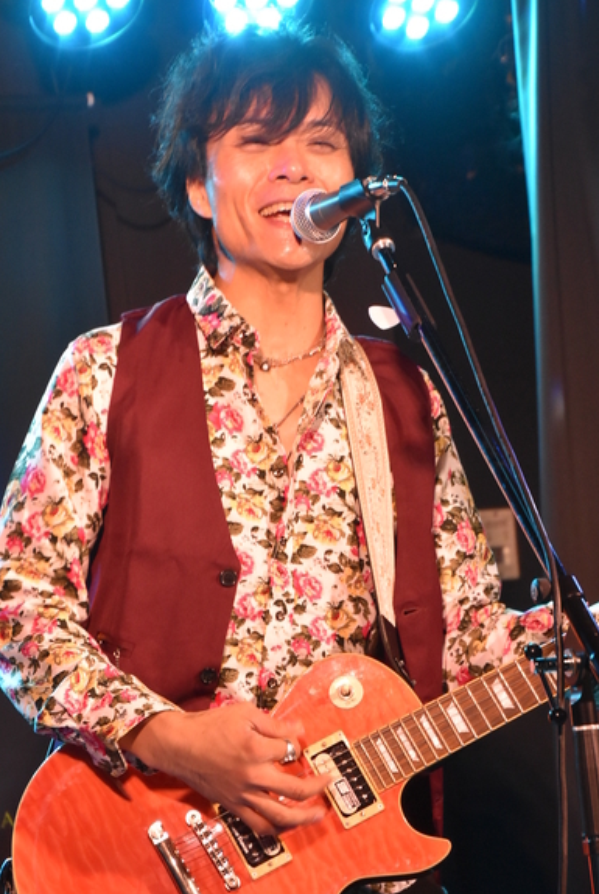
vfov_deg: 14.0
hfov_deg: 9.4
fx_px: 3633
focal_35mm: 146
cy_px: 574
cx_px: 315
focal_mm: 70
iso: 2000
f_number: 5.3
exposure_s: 1/60
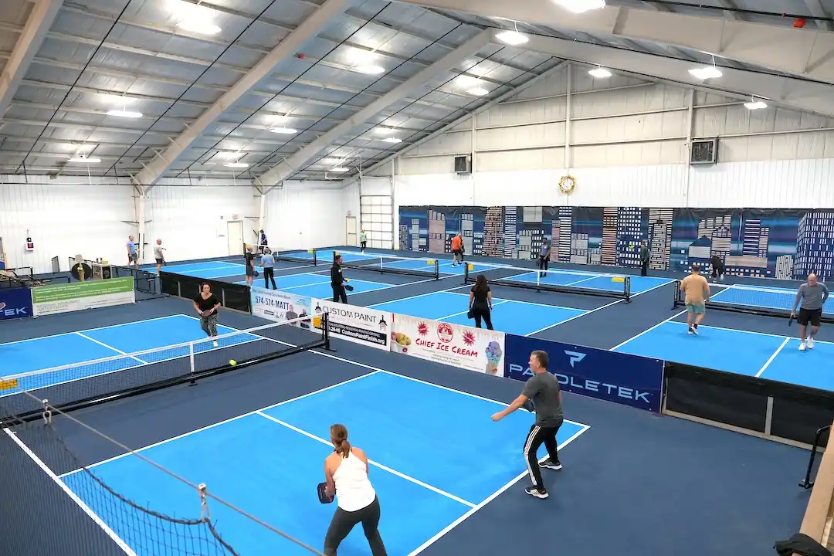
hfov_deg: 73.7
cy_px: 278
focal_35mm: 24
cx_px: 417
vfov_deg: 53.1
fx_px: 556
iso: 1000
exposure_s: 1/160
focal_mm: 16
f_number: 4
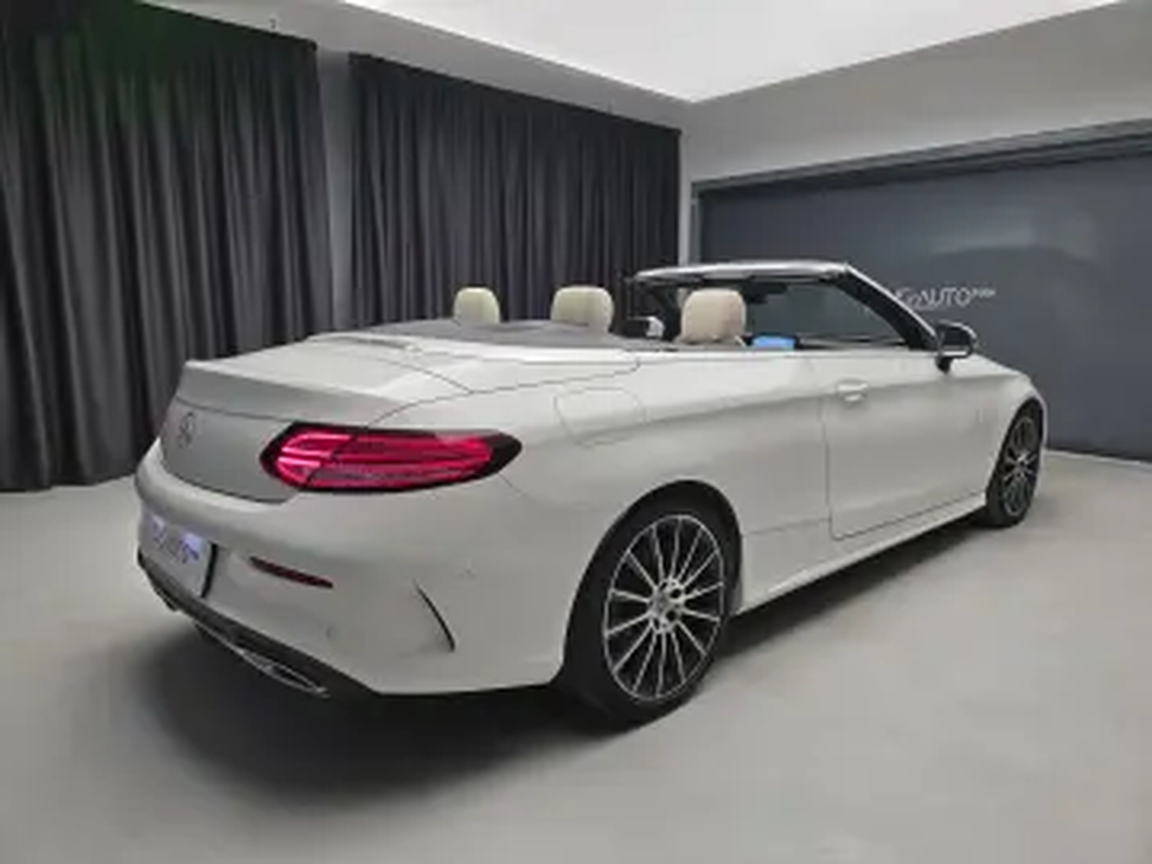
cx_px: 576
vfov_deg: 58.9
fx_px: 765
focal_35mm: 23
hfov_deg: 73.9
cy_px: 432
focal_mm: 6.3
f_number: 1.7
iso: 40
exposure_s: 1/180
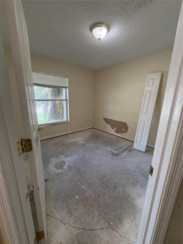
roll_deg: -2.2
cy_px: 122
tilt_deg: -13.4
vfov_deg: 102.1
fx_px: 99
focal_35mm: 14
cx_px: 92
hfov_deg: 85.7
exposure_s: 1/120
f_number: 2.2
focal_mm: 2.22
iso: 400
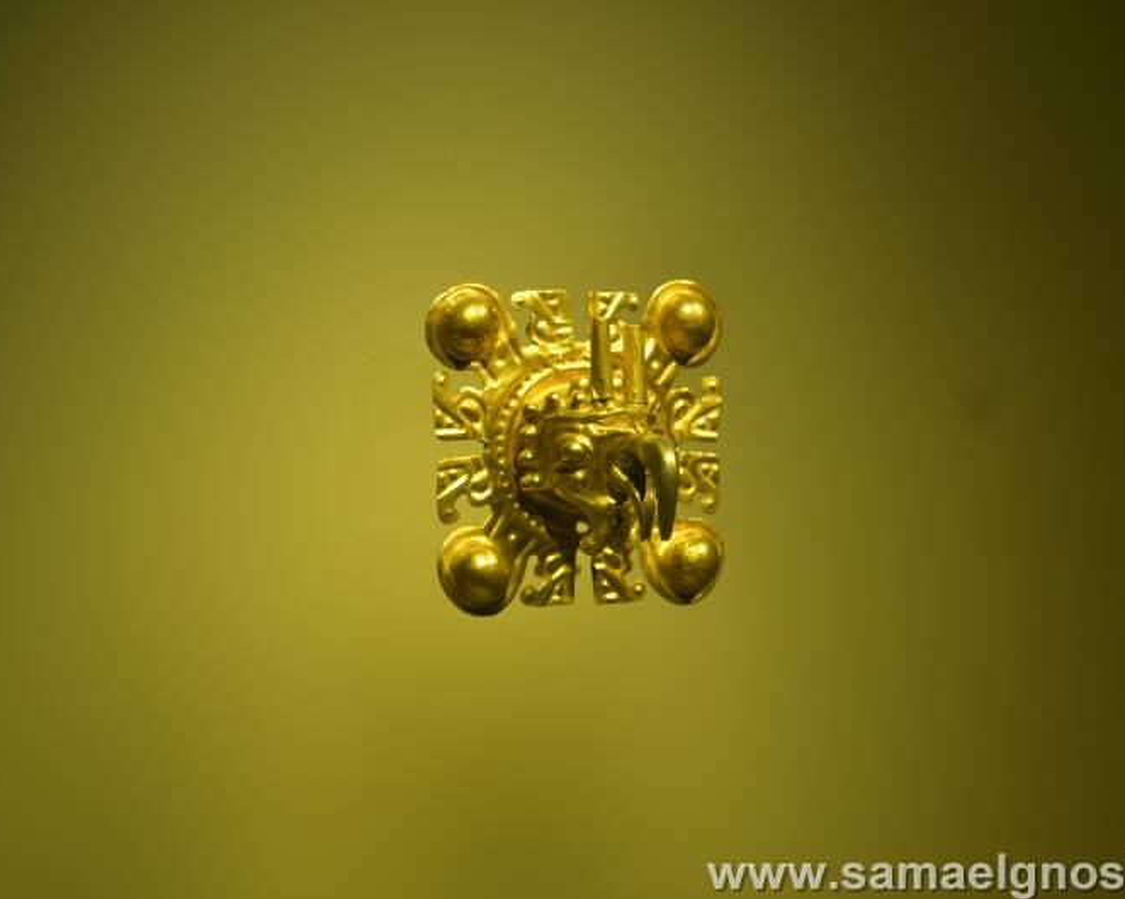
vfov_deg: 16.4
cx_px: 579
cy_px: 451
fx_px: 3114
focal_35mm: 94
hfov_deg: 20.5
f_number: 5.6
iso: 125
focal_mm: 55
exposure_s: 1/15
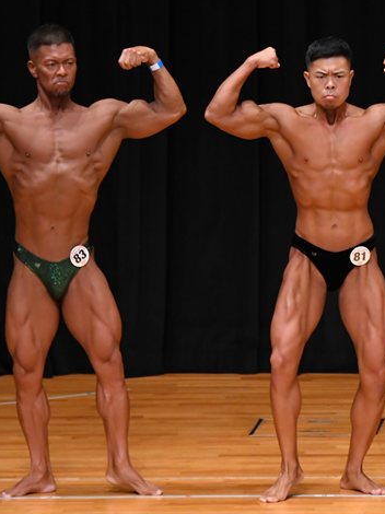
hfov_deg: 3.3
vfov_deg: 4.4
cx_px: 369
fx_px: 6709
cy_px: 236
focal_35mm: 452
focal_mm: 190
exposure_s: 1/400
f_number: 5.6
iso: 3200
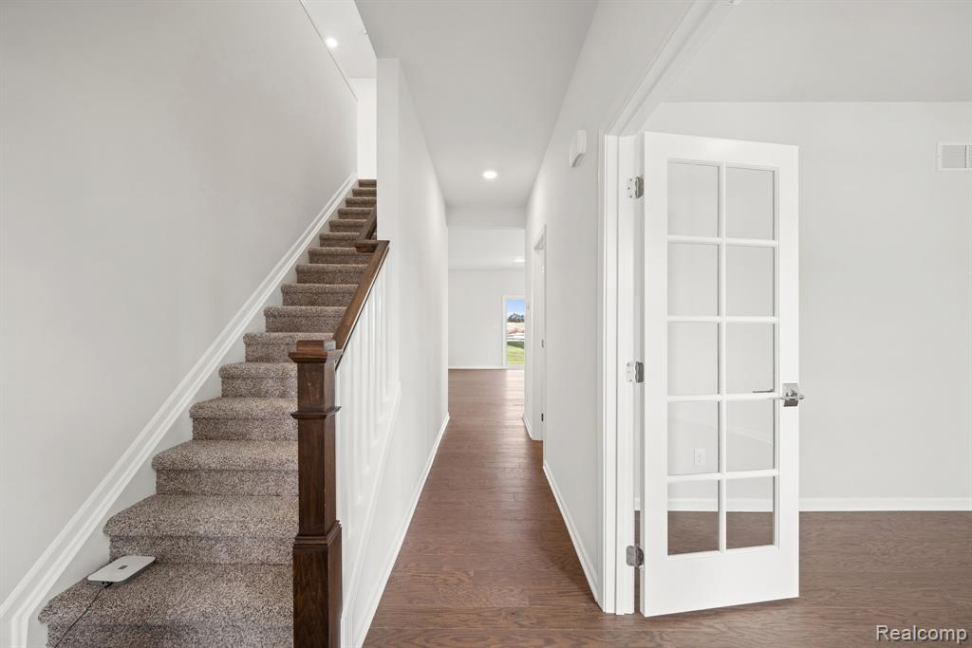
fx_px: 378
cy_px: 324
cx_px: 486
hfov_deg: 104.2
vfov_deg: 81.2
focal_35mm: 14
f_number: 9
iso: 64
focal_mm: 14
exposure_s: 1/1.25
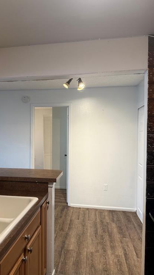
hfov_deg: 42.6
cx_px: 60
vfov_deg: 69.9
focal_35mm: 27
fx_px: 196
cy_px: 135
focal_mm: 6.76
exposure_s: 1/60
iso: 200
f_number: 1.78
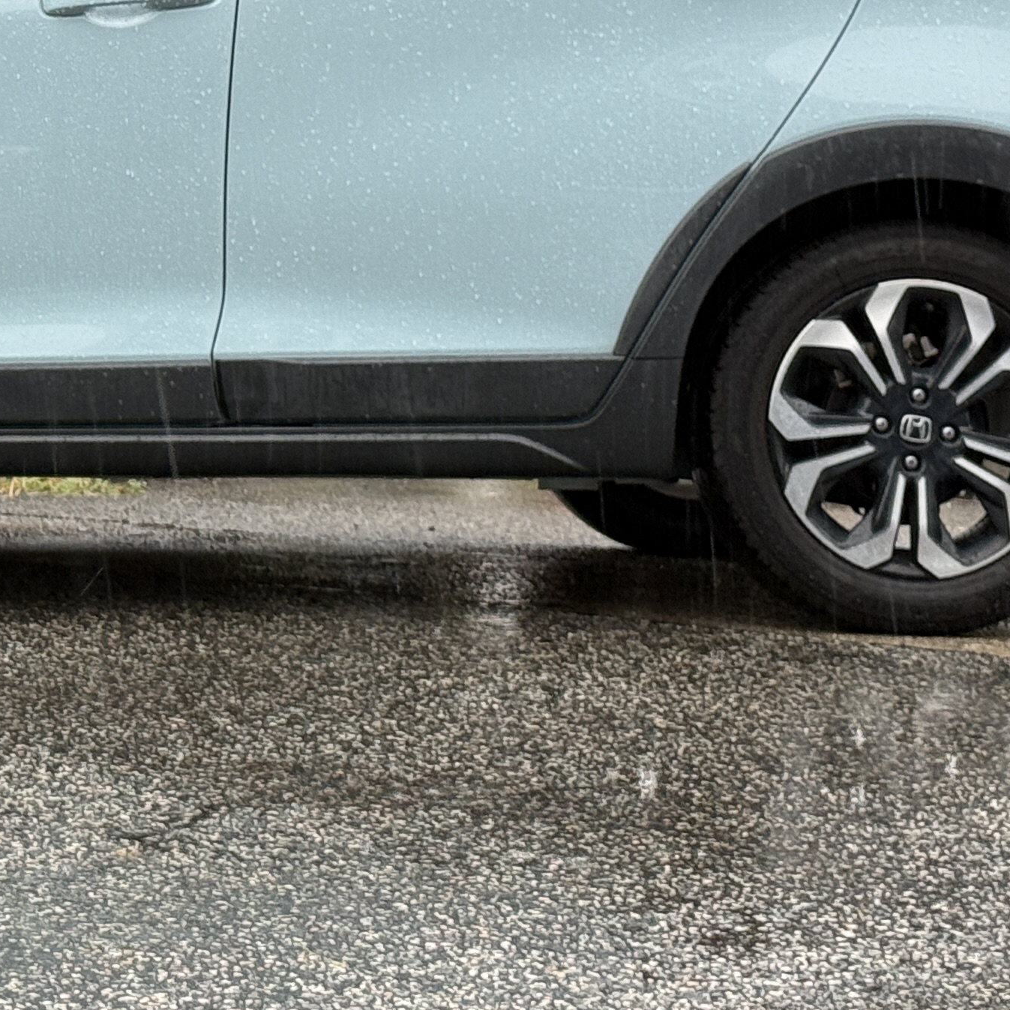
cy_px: 42
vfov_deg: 13.6
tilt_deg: +0.9
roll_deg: -1.3
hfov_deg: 13.5
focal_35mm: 127
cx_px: -22
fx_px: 4192
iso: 100
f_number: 1.78
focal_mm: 6.76
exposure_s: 1/94
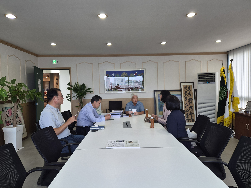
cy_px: 94
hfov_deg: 73.9
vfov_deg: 58.9
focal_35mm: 23
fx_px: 167
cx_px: 126
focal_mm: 5.4
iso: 160
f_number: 1.8
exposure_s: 1/120
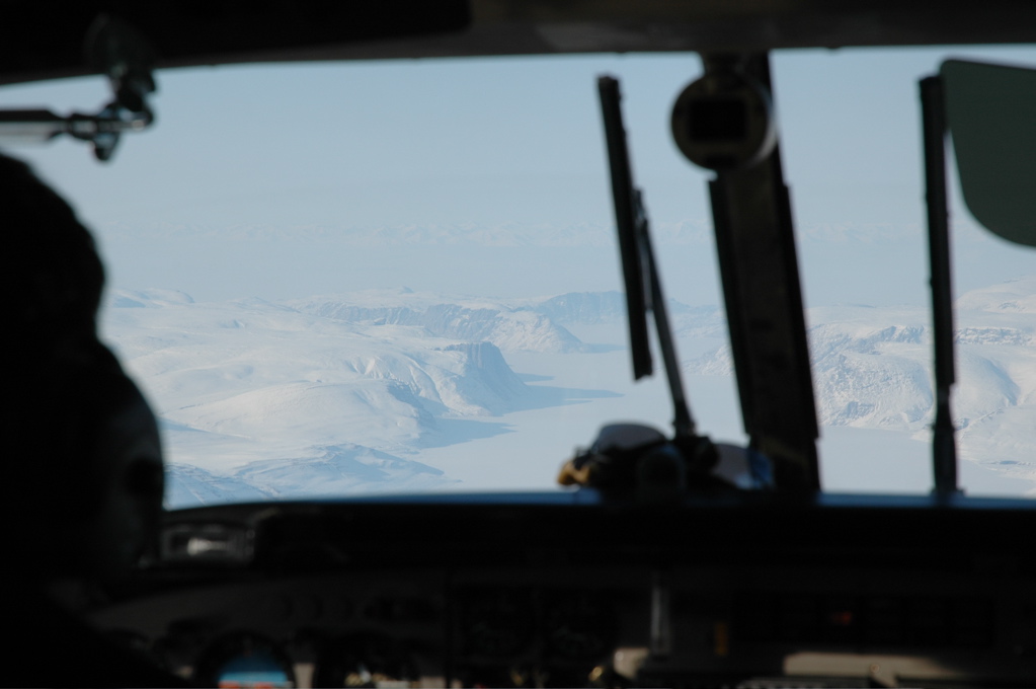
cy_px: 344
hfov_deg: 19.5
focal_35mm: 105
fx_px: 3019
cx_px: 518
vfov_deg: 13.0
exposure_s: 1/400
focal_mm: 70
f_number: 10
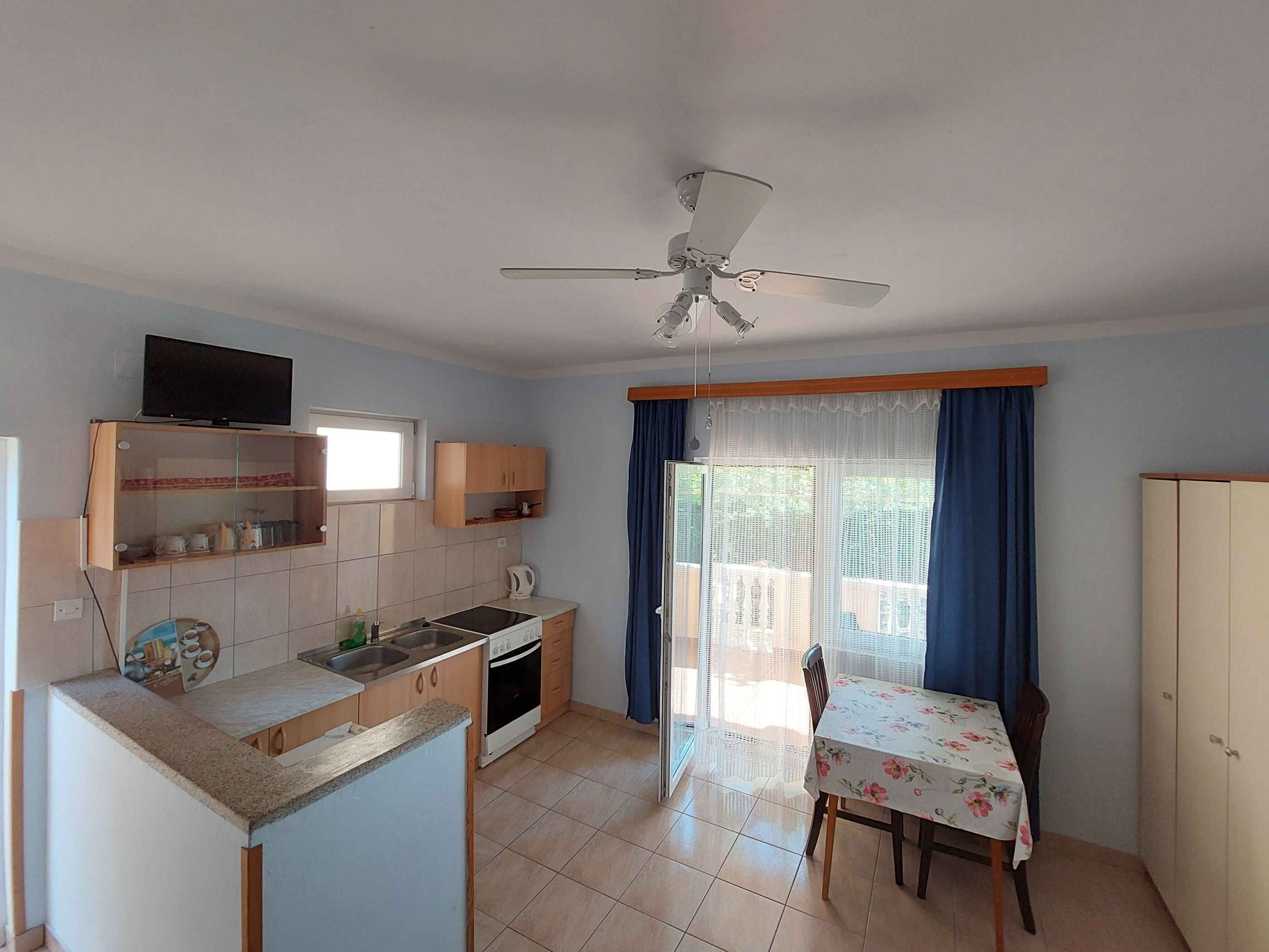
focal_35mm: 13
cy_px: 476
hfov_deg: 106.2
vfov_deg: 89.9
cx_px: 634
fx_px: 477
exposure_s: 1/50
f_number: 2.2
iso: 80
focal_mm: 1.74
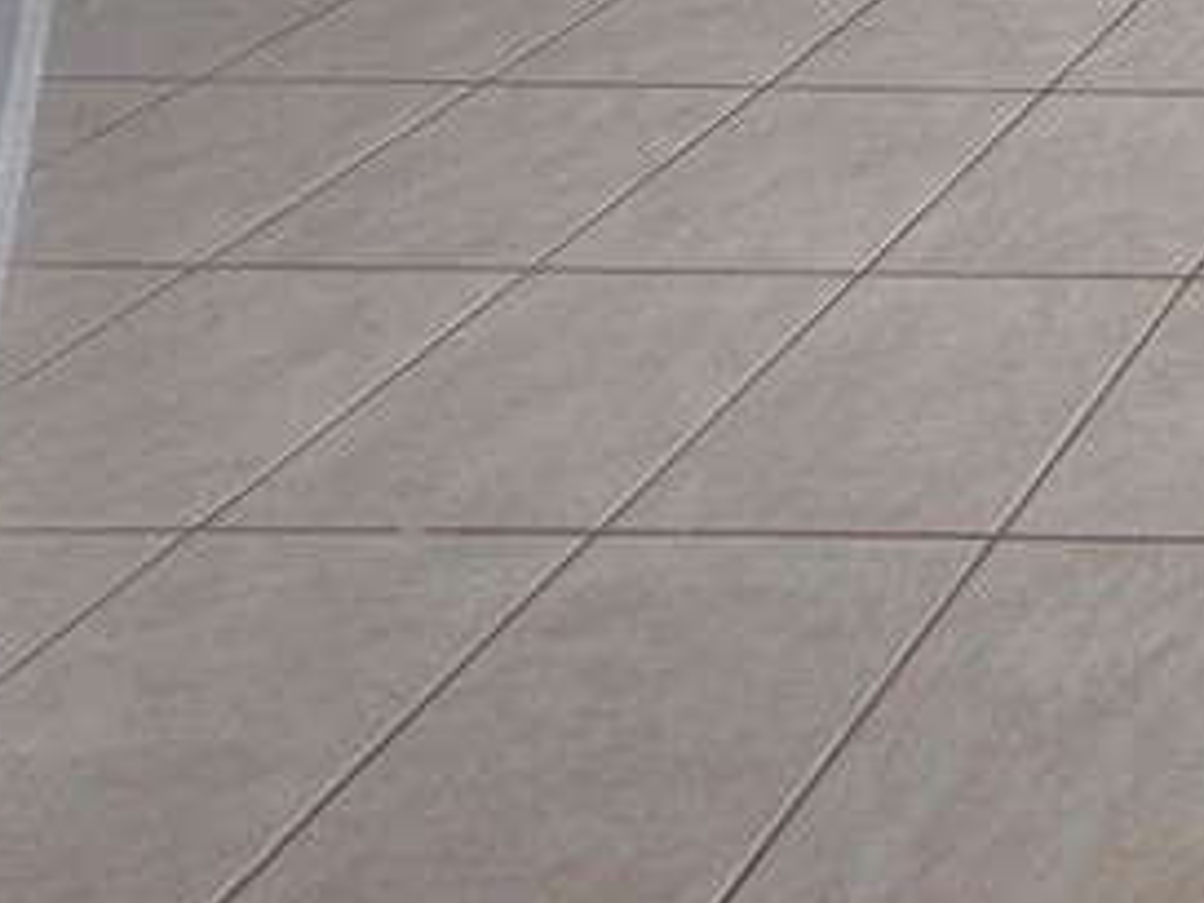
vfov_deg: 22.7
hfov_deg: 22.9
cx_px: 2125
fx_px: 1704
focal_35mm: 49
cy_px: -536
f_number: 2.2
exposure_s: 1/60
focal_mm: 2.2
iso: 200
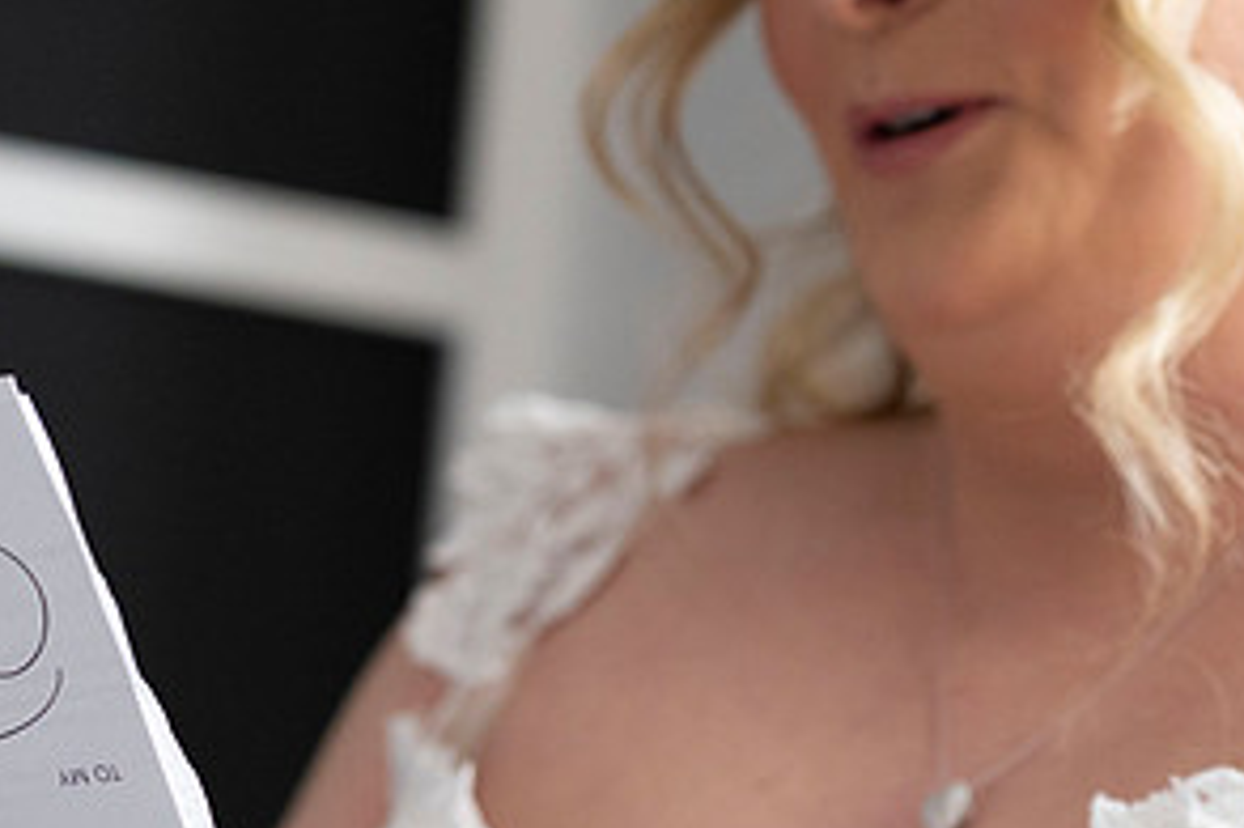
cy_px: 408
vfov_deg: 8.2
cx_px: 633
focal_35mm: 168
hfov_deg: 12.2
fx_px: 5802
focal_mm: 85
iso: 4000
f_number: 4
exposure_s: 1/1250
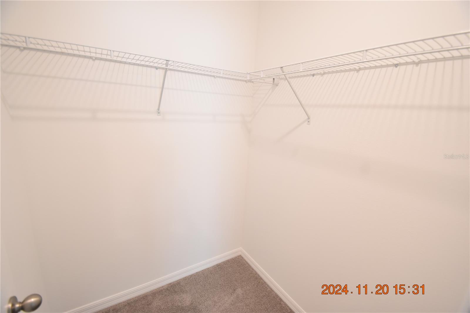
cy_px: 156
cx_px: 235
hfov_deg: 100.4
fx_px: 196
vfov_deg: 77.3
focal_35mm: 15
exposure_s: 1/60
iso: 1000
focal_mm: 10
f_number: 3.5
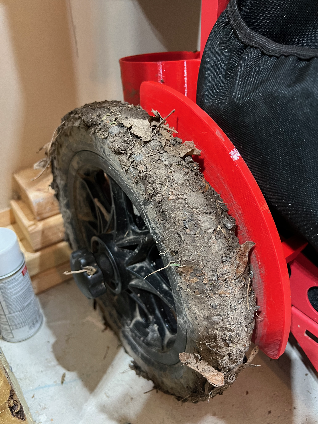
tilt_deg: -33.4
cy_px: 212
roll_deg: +1.3
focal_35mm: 26
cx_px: 159
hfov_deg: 53.1
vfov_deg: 67.3
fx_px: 318
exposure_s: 1/40
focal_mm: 5.7
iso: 500
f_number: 1.5
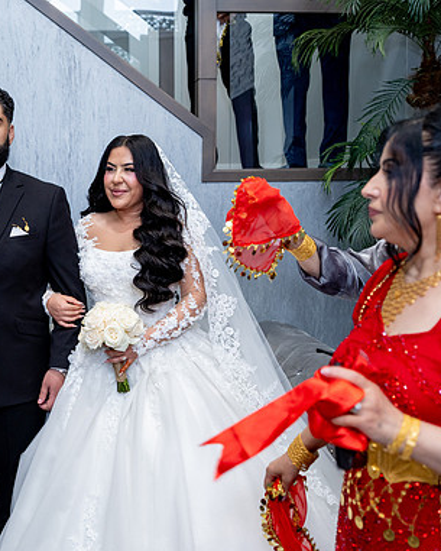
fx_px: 652
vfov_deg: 45.8
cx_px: 87
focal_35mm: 40
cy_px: 278
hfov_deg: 36.1
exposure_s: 1/160
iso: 1000
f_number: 2.8
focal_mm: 28
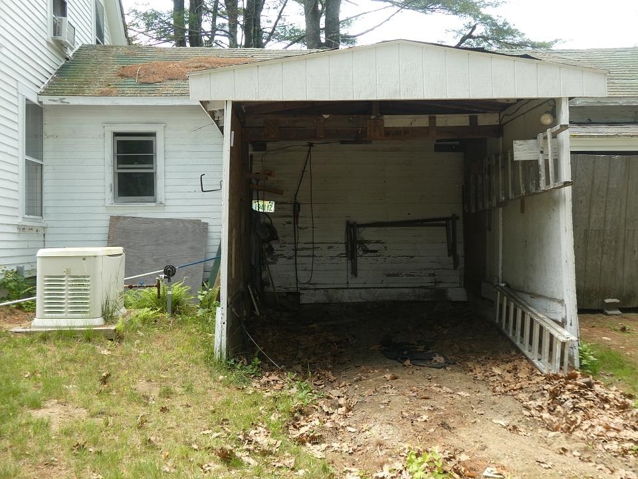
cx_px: 319
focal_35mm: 37
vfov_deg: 38.7
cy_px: 240
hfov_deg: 50.1
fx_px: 682
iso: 80
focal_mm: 6.7
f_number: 3.7
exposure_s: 1/60
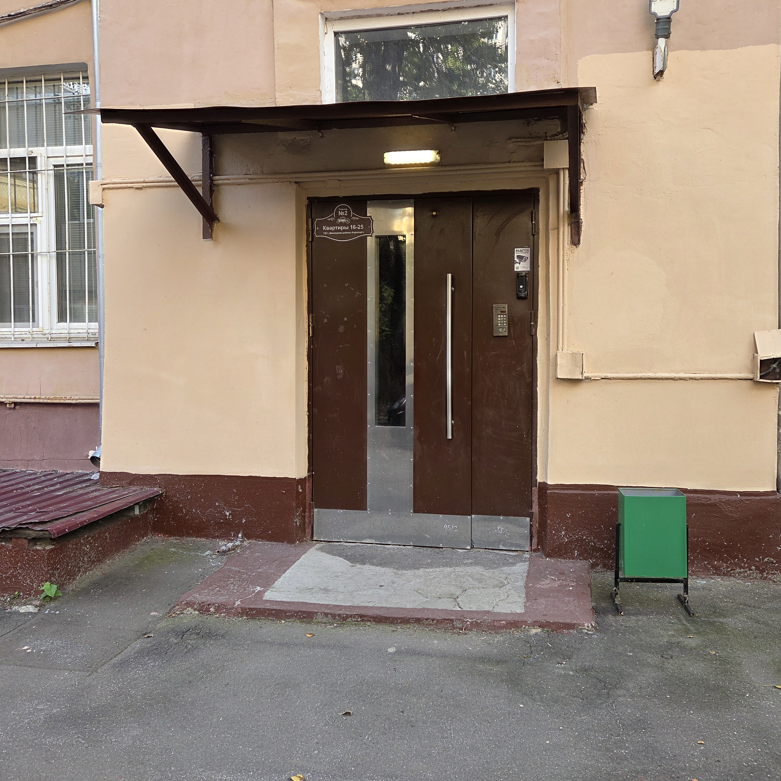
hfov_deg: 53.9
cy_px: 369
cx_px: 442
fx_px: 766
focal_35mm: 30
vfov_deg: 54.0
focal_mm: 5.4
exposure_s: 1/101
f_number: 1.8
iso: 25
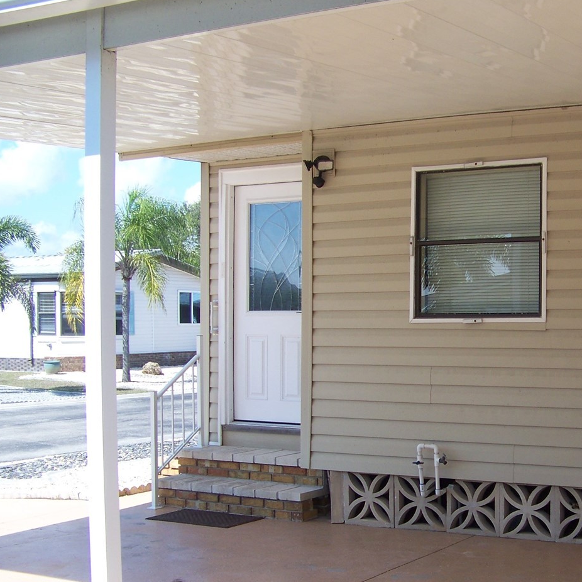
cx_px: 475
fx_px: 1046
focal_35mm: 55
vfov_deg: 31.0
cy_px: 356
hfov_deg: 30.3
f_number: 2.8
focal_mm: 5.85
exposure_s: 1/500
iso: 64
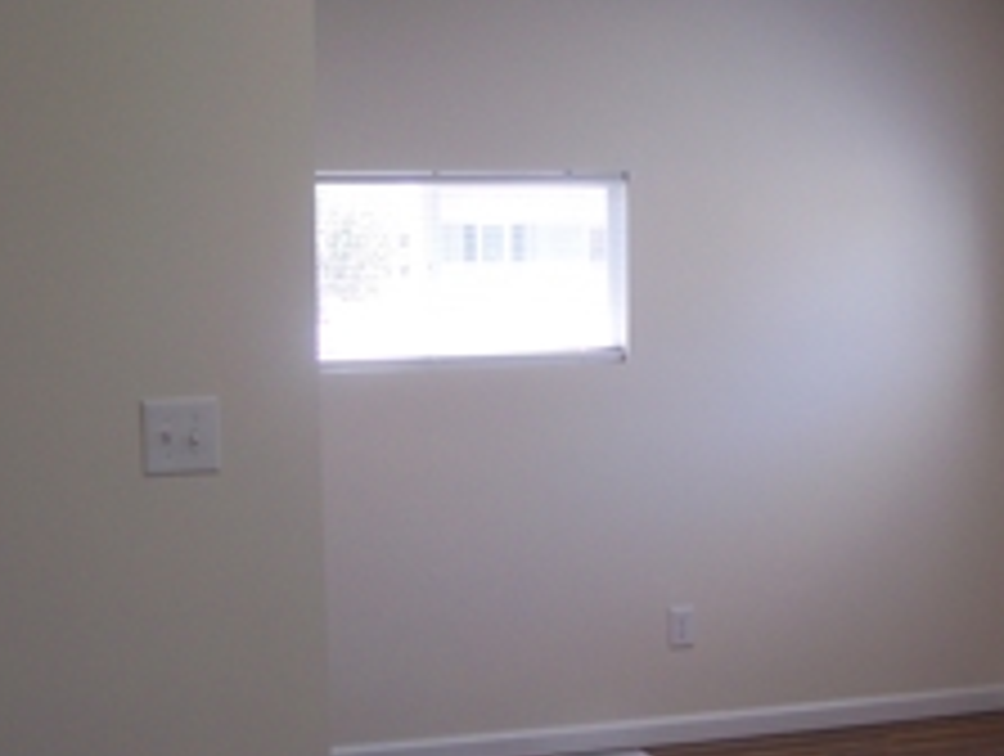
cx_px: 610
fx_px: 1975
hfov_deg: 28.4
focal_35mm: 68
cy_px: 382
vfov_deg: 21.7
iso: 80
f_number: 2.8
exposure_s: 1/50
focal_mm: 6.3
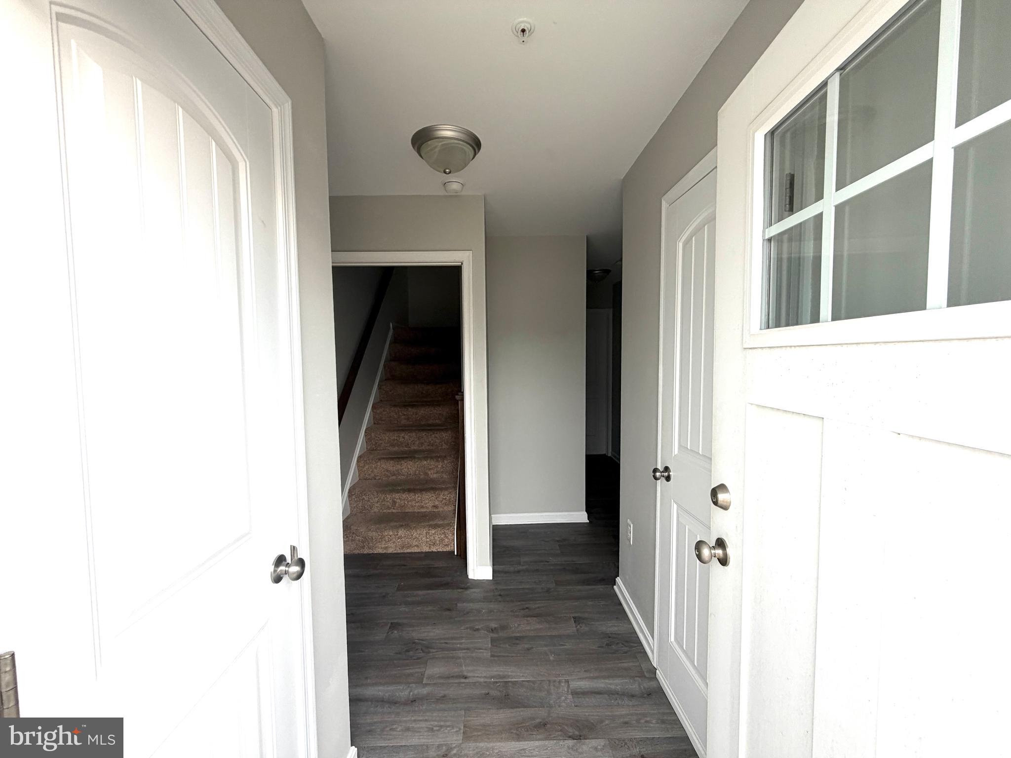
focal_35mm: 14
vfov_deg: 85.7
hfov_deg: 102.1
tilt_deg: -1.5
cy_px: 379
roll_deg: +0.9
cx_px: 506
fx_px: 409
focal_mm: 2.22
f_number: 2.2
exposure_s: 1/121
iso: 80
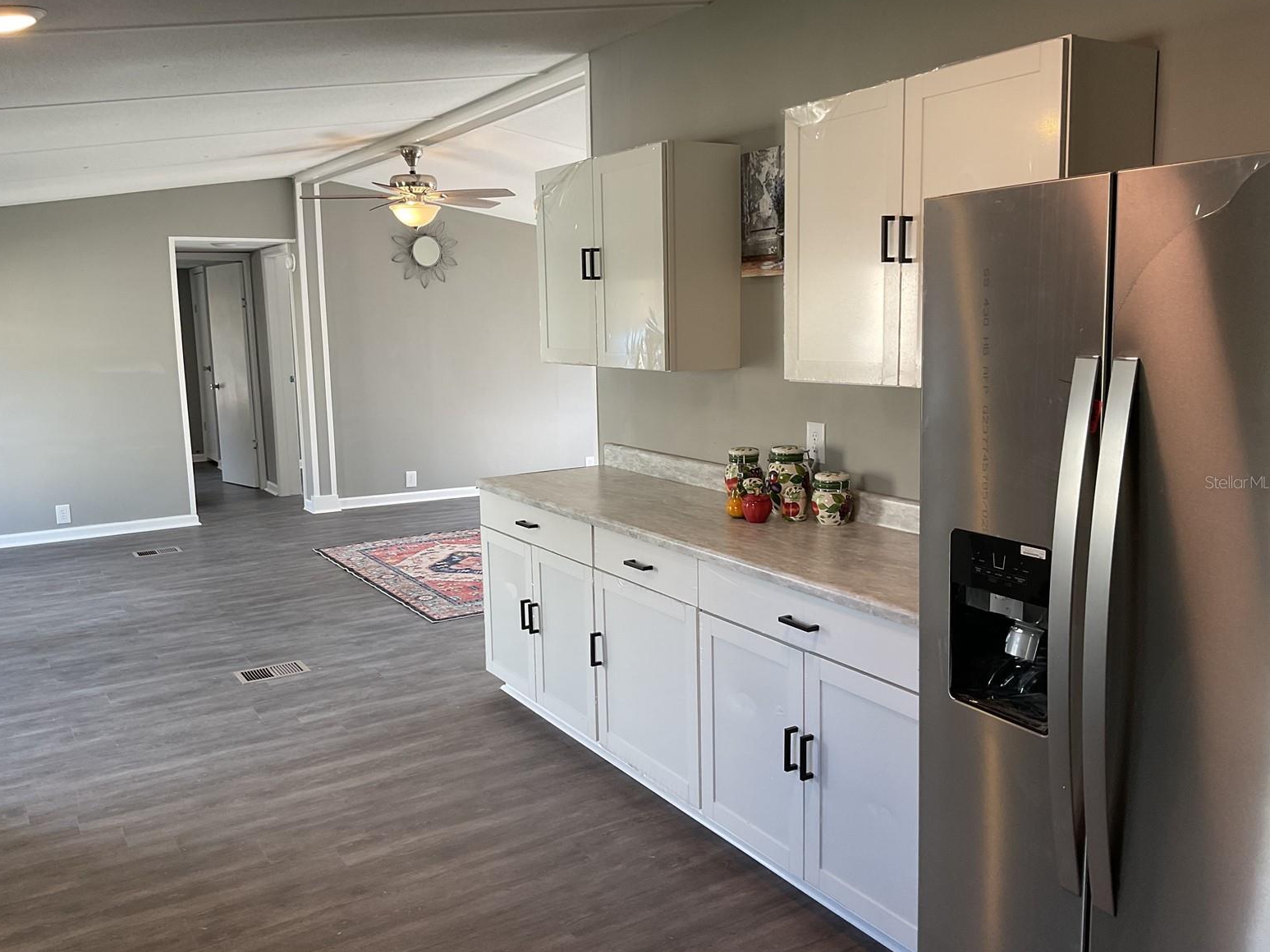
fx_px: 1101
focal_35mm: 30
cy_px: 482
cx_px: 626
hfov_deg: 60.0
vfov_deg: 46.8
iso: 50
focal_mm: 3
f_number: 1.8
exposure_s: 1/120
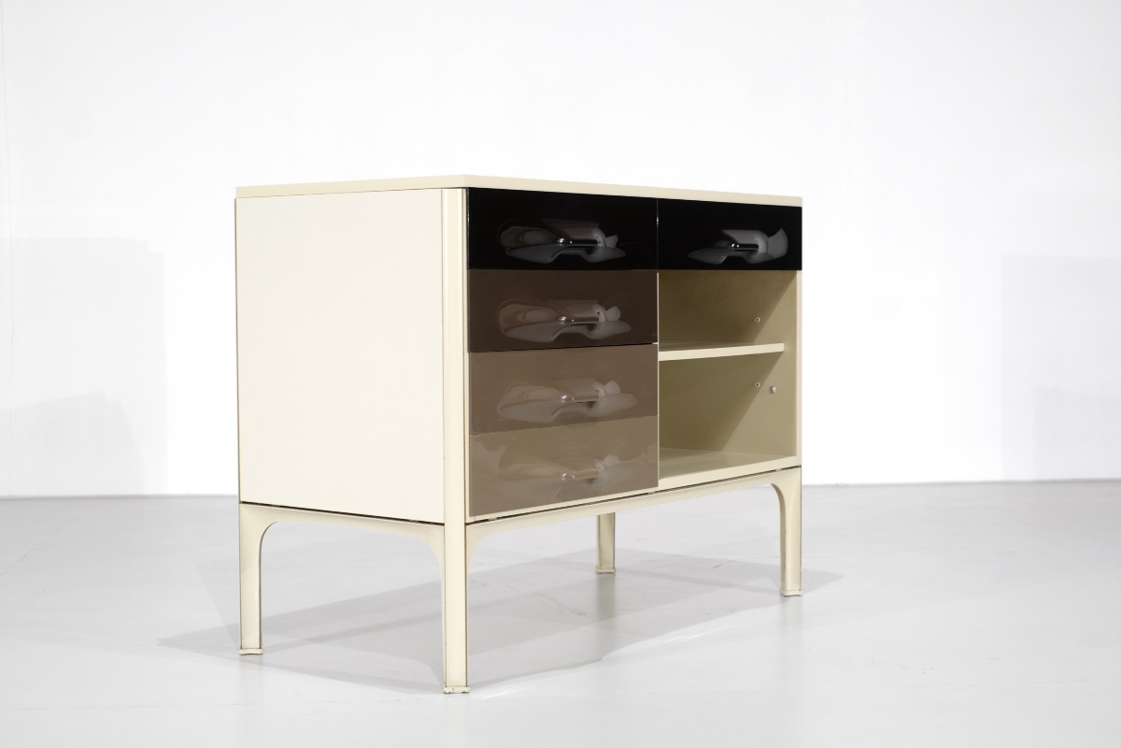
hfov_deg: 37.5
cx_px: 560
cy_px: 374
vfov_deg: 25.5
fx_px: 1650
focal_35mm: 53
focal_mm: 35
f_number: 5.6
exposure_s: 1/75
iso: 800
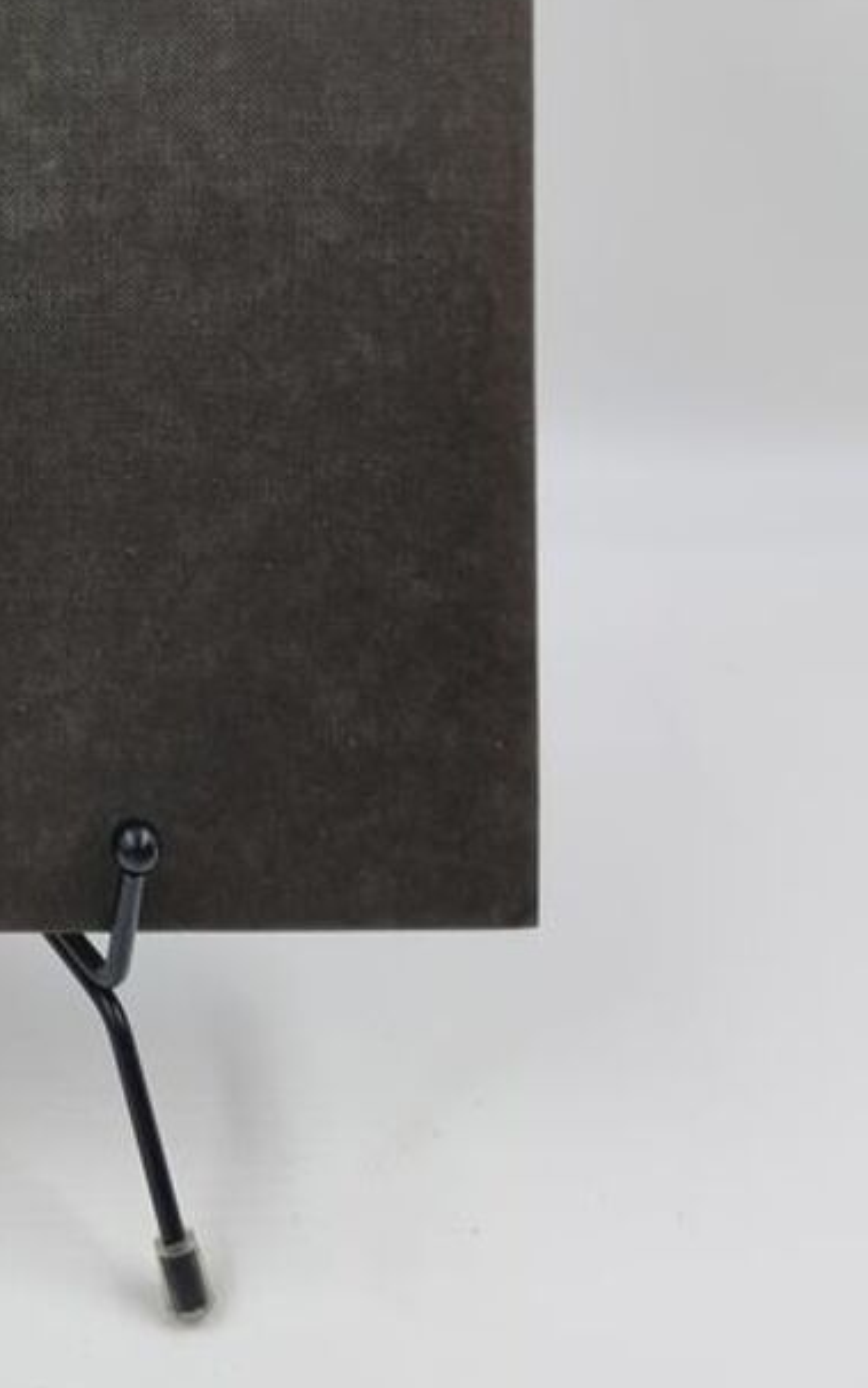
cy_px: 100
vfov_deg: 34.0
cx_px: -181
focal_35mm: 56
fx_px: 2119
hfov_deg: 21.5
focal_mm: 6.7
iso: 50
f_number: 1.8
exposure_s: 1/120
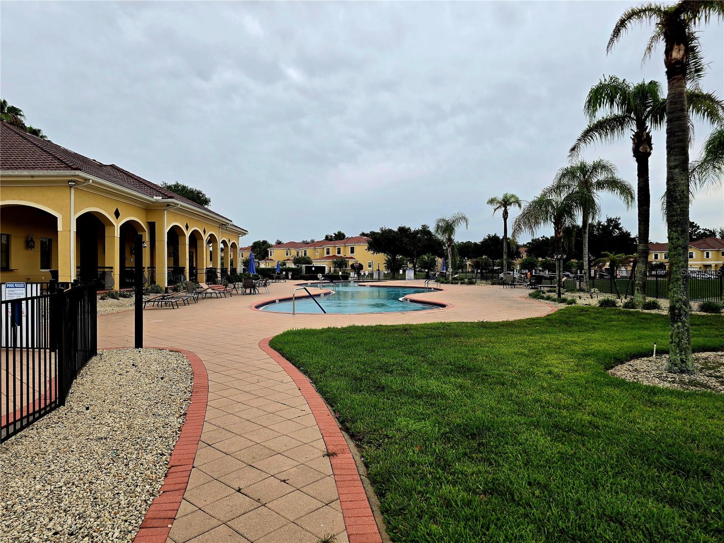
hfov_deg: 73.9
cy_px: 272
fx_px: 481
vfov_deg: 58.9
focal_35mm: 23
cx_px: 362
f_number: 1.7
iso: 40
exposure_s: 1/182
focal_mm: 6.3
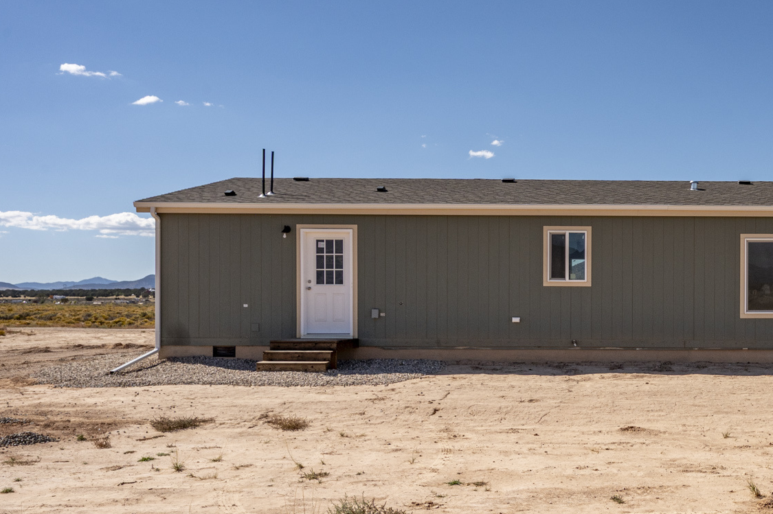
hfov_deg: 44.8
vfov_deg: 33.2
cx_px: 672
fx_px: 858
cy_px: 313
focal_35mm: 40
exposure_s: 1/1250
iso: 320
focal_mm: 22.5
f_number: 10
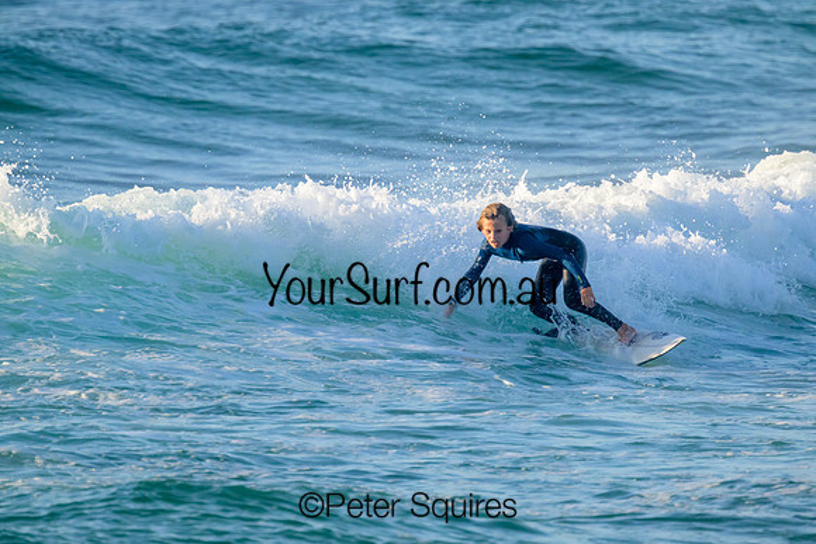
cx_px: 408
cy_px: 272
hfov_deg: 2.6
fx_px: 18137
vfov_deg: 1.7
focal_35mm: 800
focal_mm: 800
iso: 2000
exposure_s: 1/2000
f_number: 11
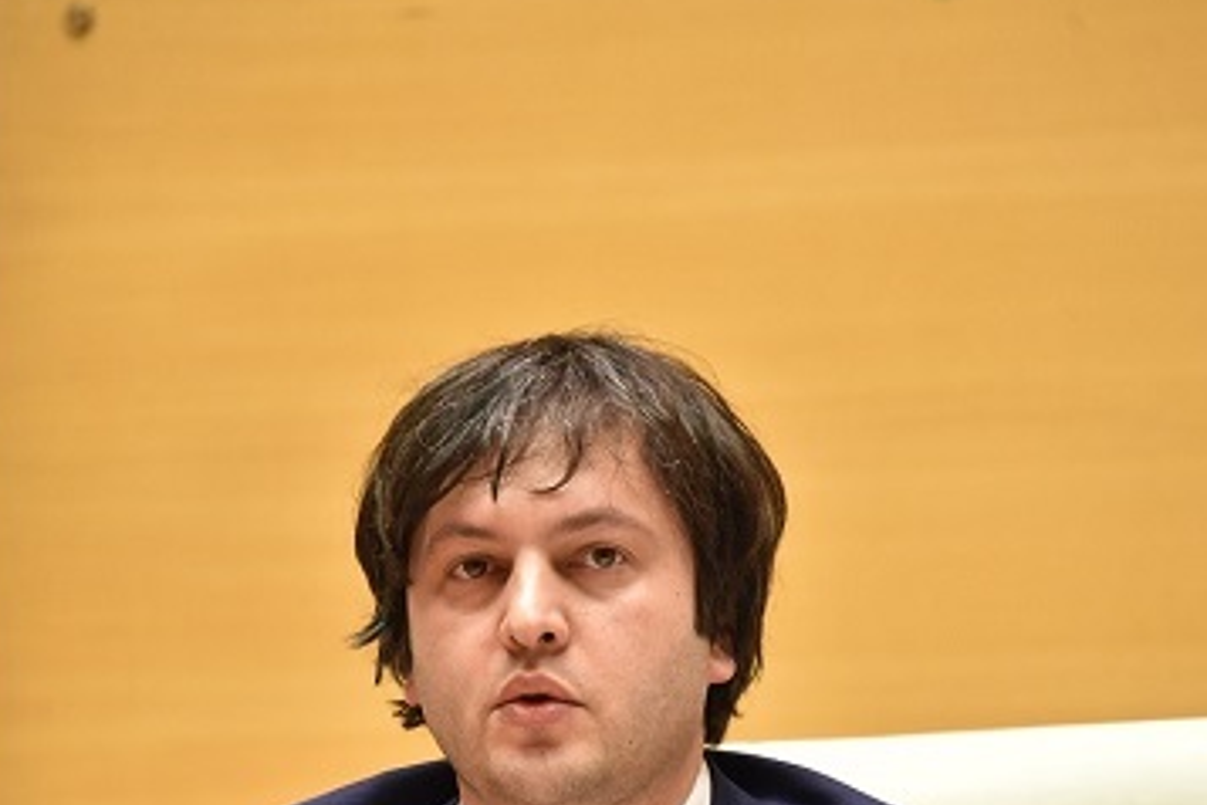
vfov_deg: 2.7
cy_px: 626
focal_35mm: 504
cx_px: 548
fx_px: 16897
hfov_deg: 4.1
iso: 3200
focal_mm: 300
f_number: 5.6
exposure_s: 1/100
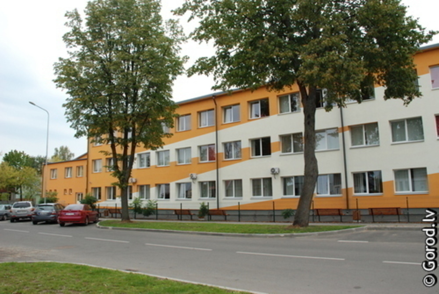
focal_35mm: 30
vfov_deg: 43.8
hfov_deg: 61.8
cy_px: 147
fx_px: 366
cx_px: 220
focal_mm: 20
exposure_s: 1/125
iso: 800
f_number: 11
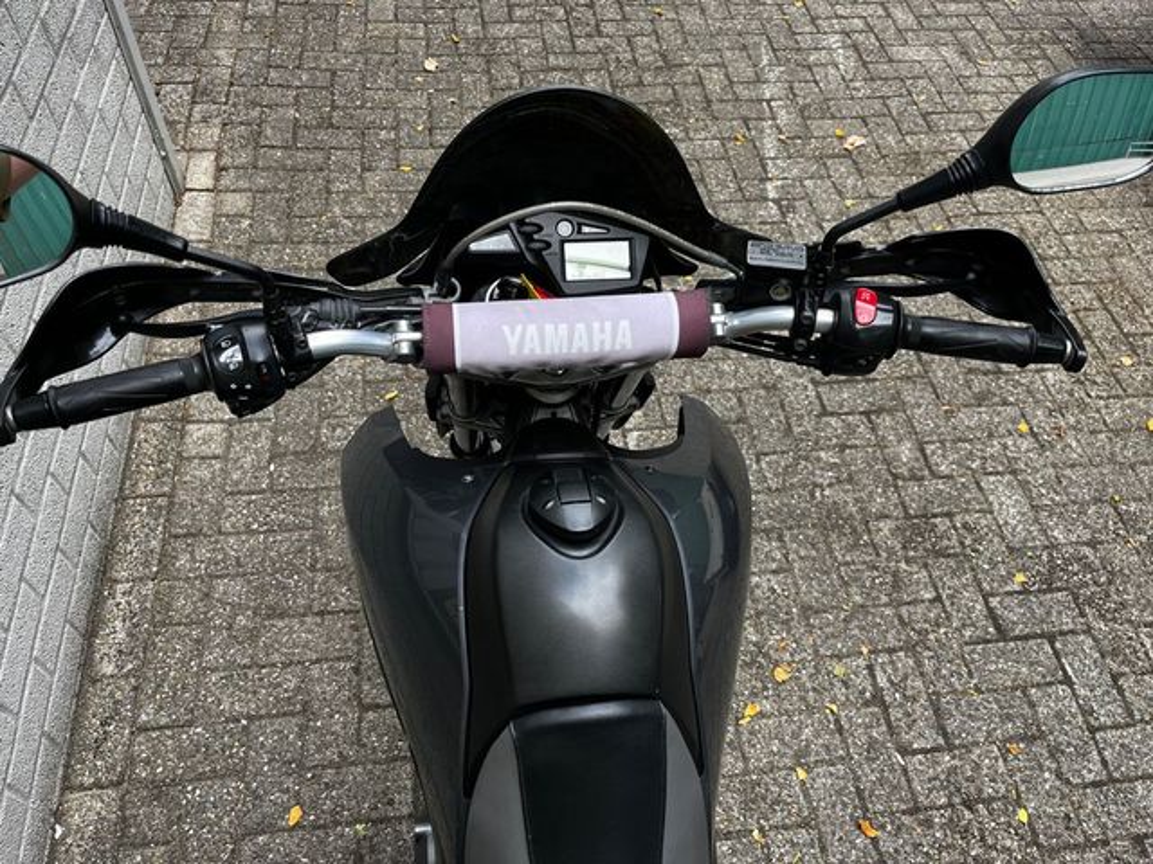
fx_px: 866
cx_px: 576
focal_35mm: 26
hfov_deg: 67.3
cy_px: 432
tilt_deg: -54.5
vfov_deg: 53.1
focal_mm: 5.1
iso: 50
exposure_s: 1/297
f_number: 1.6
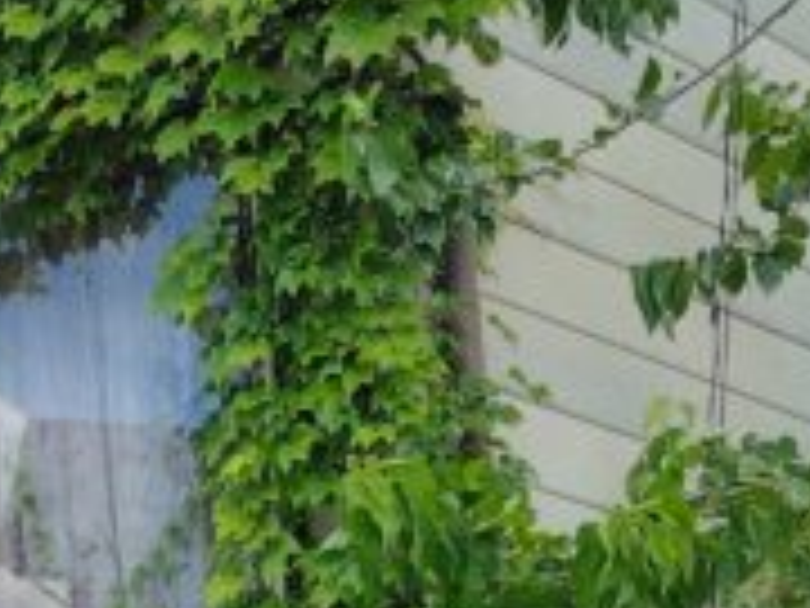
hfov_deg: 14.0
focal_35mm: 131
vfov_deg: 11.1
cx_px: -432
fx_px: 3065
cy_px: 779
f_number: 1.9
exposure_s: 1/1352
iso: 50
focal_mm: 5.6
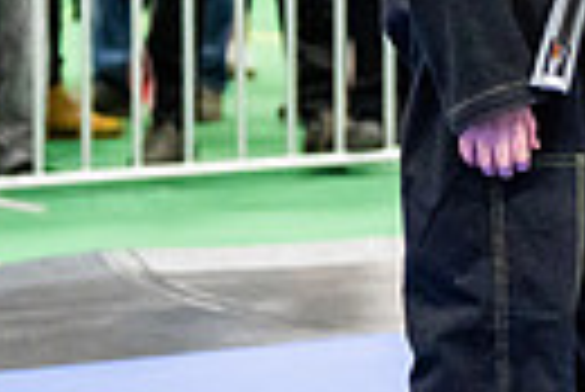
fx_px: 5092
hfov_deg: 6.5
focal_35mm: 313
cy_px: -250
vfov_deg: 4.4
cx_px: 950
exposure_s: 1/500
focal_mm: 70
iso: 6400
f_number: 2.8
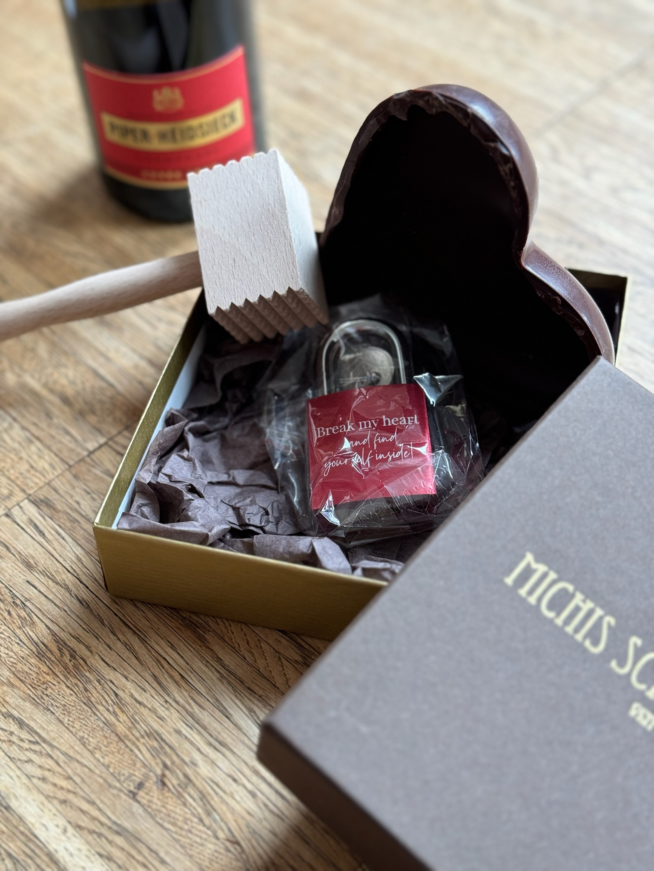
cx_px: 327
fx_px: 1209
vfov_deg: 39.7
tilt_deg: -49.3
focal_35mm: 48
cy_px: 436
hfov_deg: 30.3
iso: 160
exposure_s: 1/60
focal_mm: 6.76
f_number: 1.78
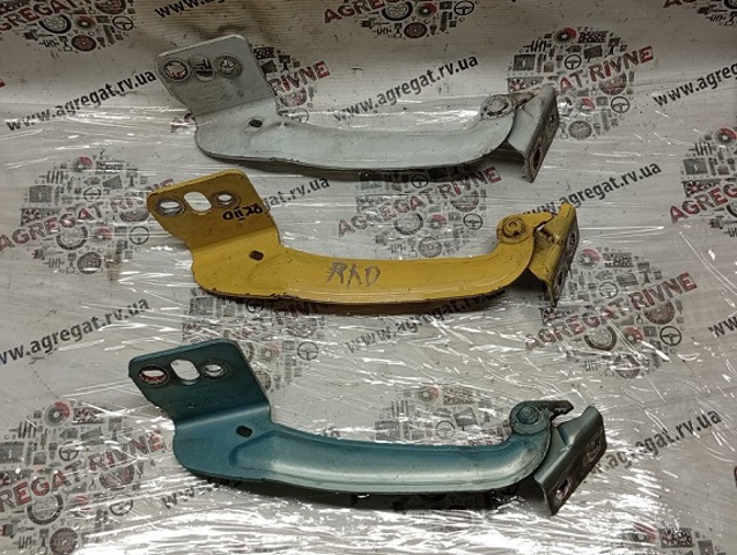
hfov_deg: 45.7
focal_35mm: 41
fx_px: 874
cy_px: 278
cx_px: 368
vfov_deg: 35.2
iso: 94
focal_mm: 3.96
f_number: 1.8
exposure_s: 1/50
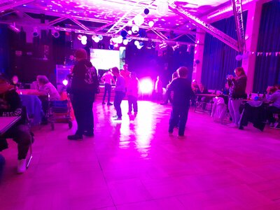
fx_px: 202
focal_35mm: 25
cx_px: 140
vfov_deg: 54.9
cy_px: 105
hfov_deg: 69.4
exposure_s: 1/20
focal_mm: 4.6
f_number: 2
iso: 1000
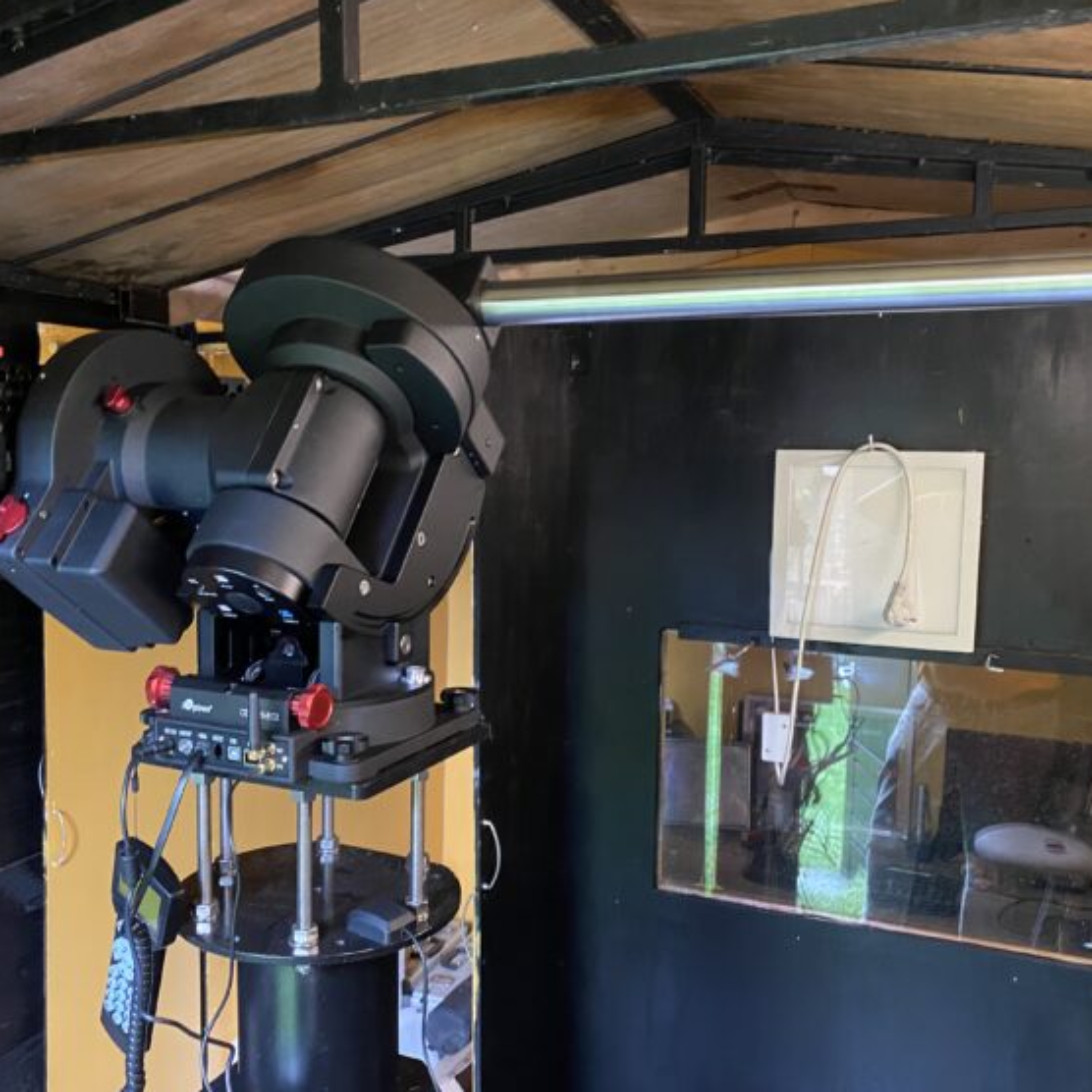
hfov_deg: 52.5
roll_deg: -1.3
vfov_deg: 52.5
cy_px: 545
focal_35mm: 31
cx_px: 499
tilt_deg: -5.6
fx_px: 1106
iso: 640
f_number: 1.8
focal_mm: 4.25
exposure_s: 1/25
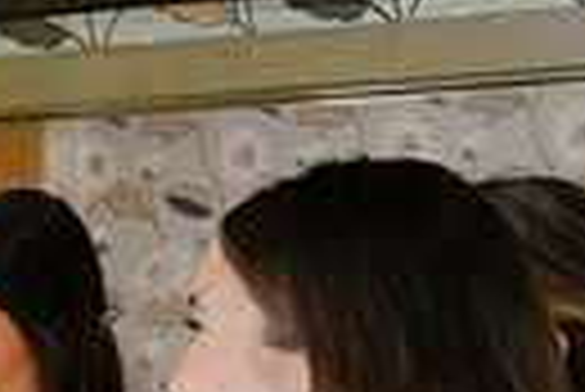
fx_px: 2099
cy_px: 642
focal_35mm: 129
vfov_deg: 10.2
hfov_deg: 15.3
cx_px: -126
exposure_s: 1/200
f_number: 2.8
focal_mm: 29
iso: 2800
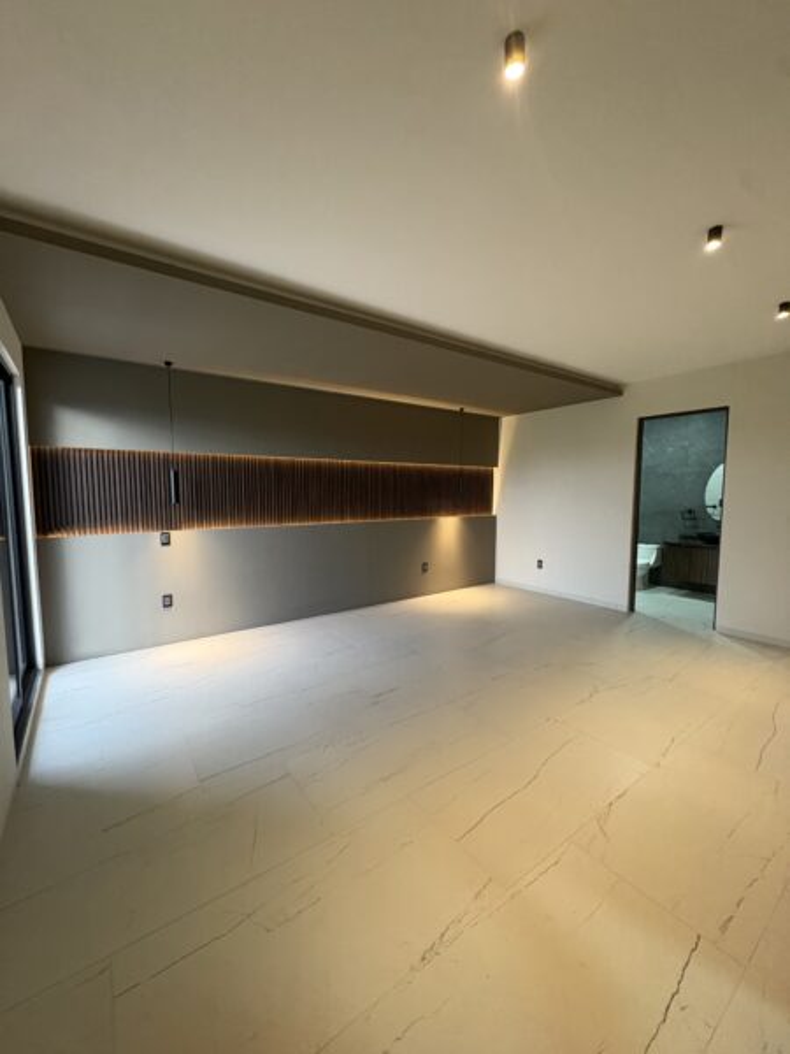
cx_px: 395
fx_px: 426
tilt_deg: -2.6
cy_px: 527
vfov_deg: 102.1
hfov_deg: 85.7
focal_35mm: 14
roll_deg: +0.1
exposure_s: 1/60
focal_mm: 2.22
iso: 400
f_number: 2.2
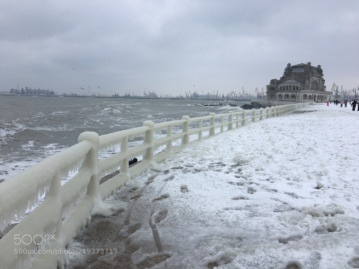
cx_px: 180
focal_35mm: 29
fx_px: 301
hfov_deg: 61.7
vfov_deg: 48.2
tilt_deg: -7.0
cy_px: 134
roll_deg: -1.7
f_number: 2.2
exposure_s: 1/432
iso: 25
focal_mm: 4.15
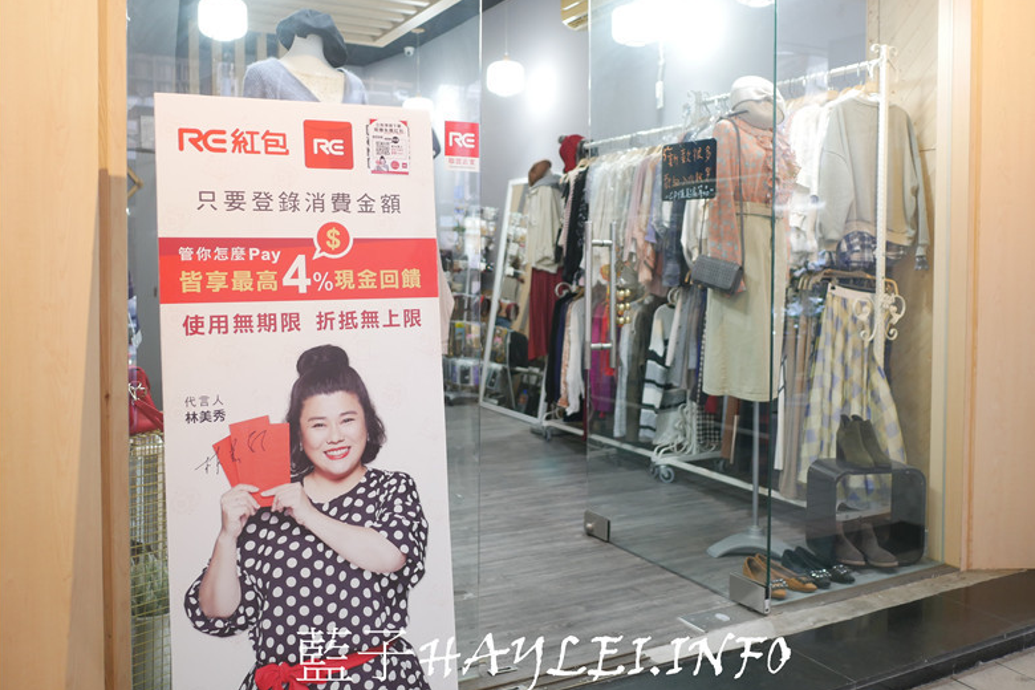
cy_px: 308
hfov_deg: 58.7
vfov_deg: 41.1
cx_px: 528
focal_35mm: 32
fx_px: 920
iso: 400
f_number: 1.7
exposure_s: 1/60
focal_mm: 15
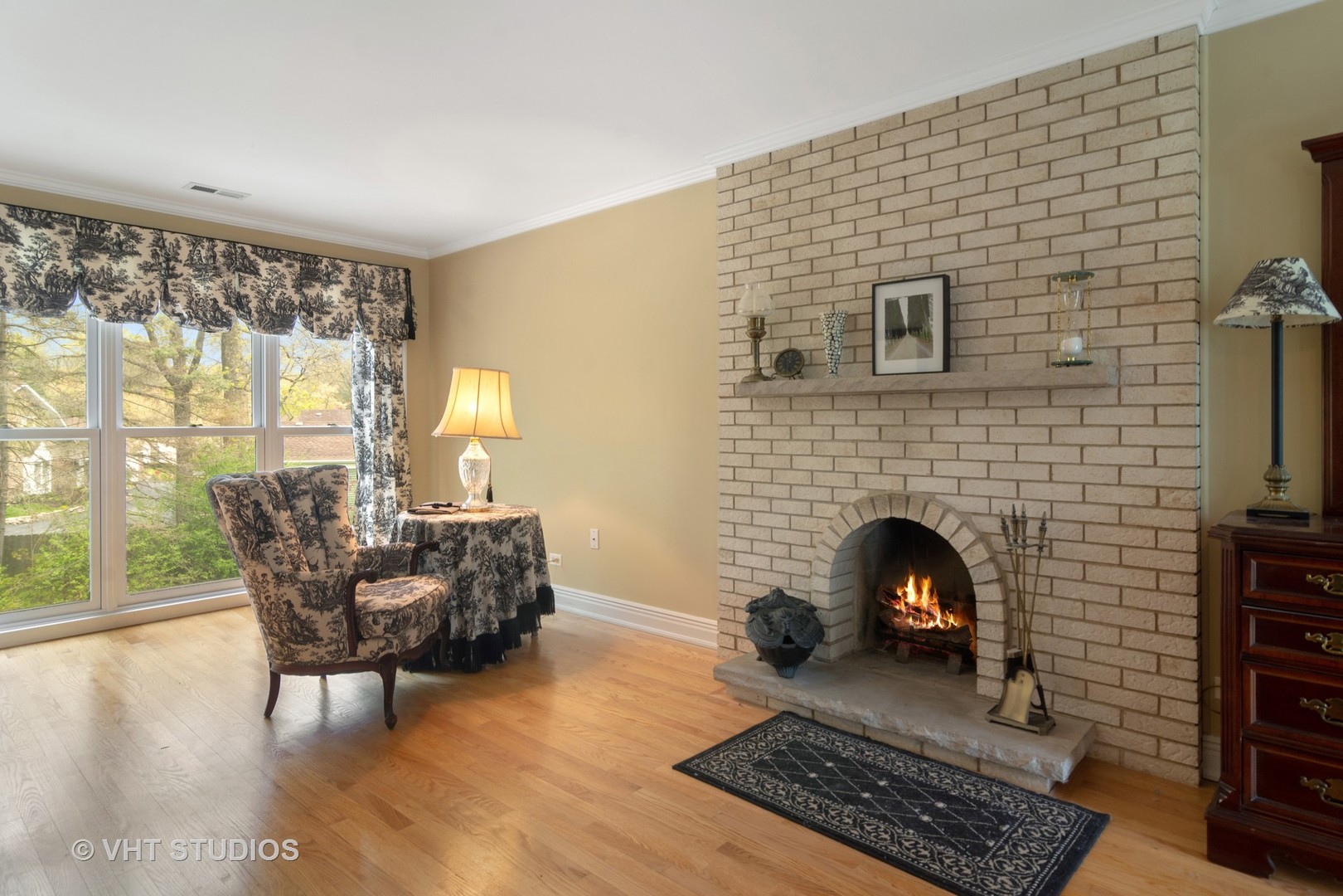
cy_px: 448
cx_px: 672
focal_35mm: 18
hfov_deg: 90.0
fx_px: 671
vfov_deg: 67.4
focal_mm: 12
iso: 200
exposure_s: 1
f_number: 8
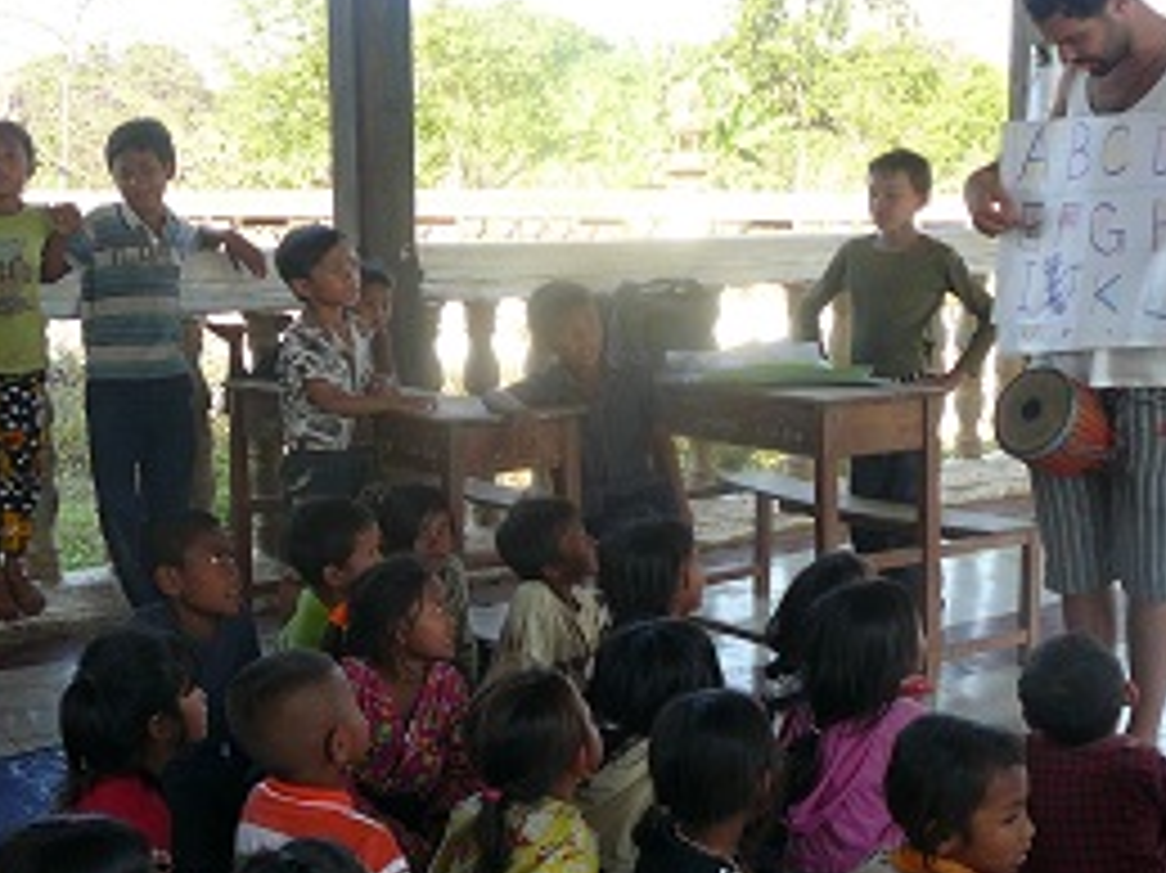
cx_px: 635
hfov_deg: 35.5
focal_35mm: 54
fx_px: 1818
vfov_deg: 27.0
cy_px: 477
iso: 80
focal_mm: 5.2
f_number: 2.8
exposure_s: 1/125
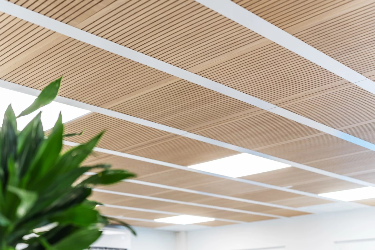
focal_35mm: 49
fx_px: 510
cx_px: 188
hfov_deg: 40.4
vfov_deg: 27.5
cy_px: 125
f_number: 2.8
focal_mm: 49
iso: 125
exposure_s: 1/50
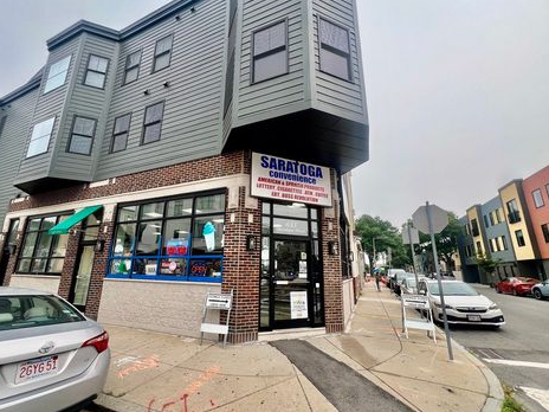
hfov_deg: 102.0
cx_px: 260
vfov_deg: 85.7
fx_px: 222
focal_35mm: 14
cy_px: 210
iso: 32
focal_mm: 1.57
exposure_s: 1/199
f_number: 1.8
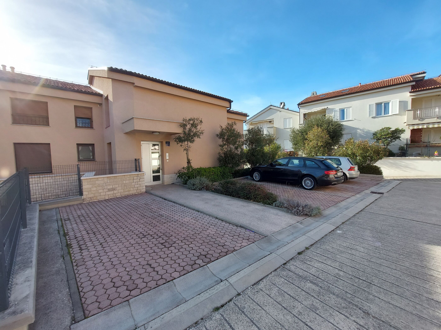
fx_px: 166
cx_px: 220
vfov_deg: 89.9
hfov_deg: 106.2
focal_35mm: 13
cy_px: 165
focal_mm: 1.74
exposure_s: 1/562
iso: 50
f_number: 2.2
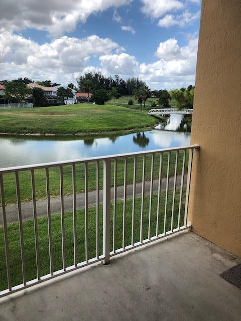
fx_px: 260
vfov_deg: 63.4
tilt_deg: -12.3
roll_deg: -2.6
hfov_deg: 49.7
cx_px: 120
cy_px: 160
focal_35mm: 28
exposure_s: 1/1412
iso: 20
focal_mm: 4
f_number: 1.8
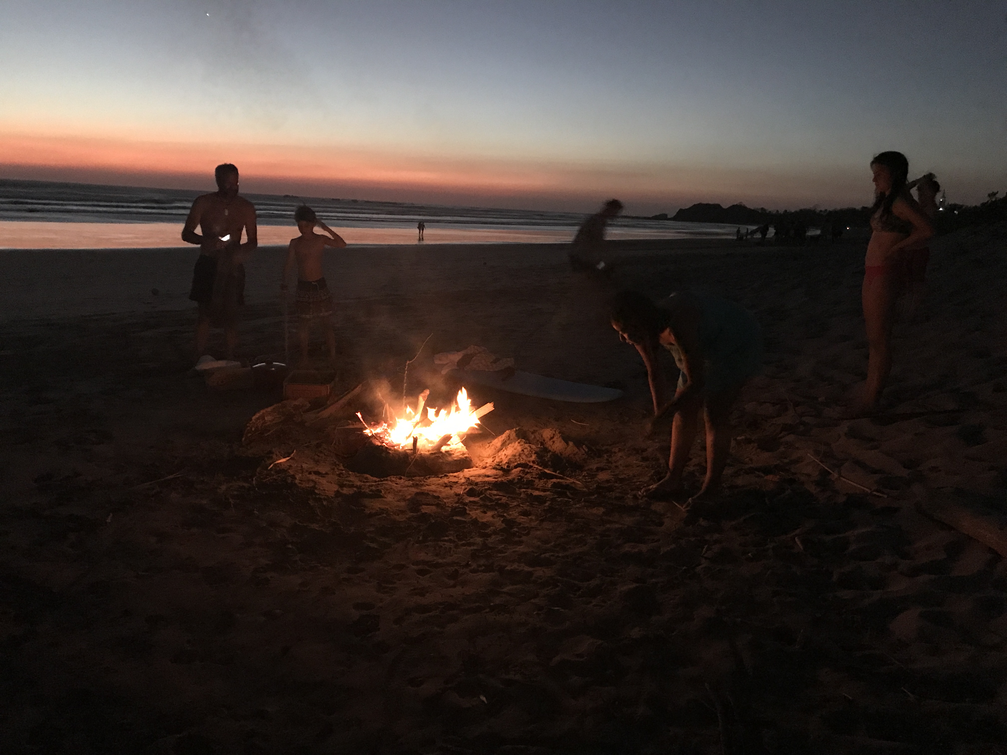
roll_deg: -2.7
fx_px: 815
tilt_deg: -11.0
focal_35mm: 28
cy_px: 378
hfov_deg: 63.4
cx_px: 504
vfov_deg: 49.7
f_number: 1.8
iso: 200
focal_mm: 3.99
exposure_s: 1/4
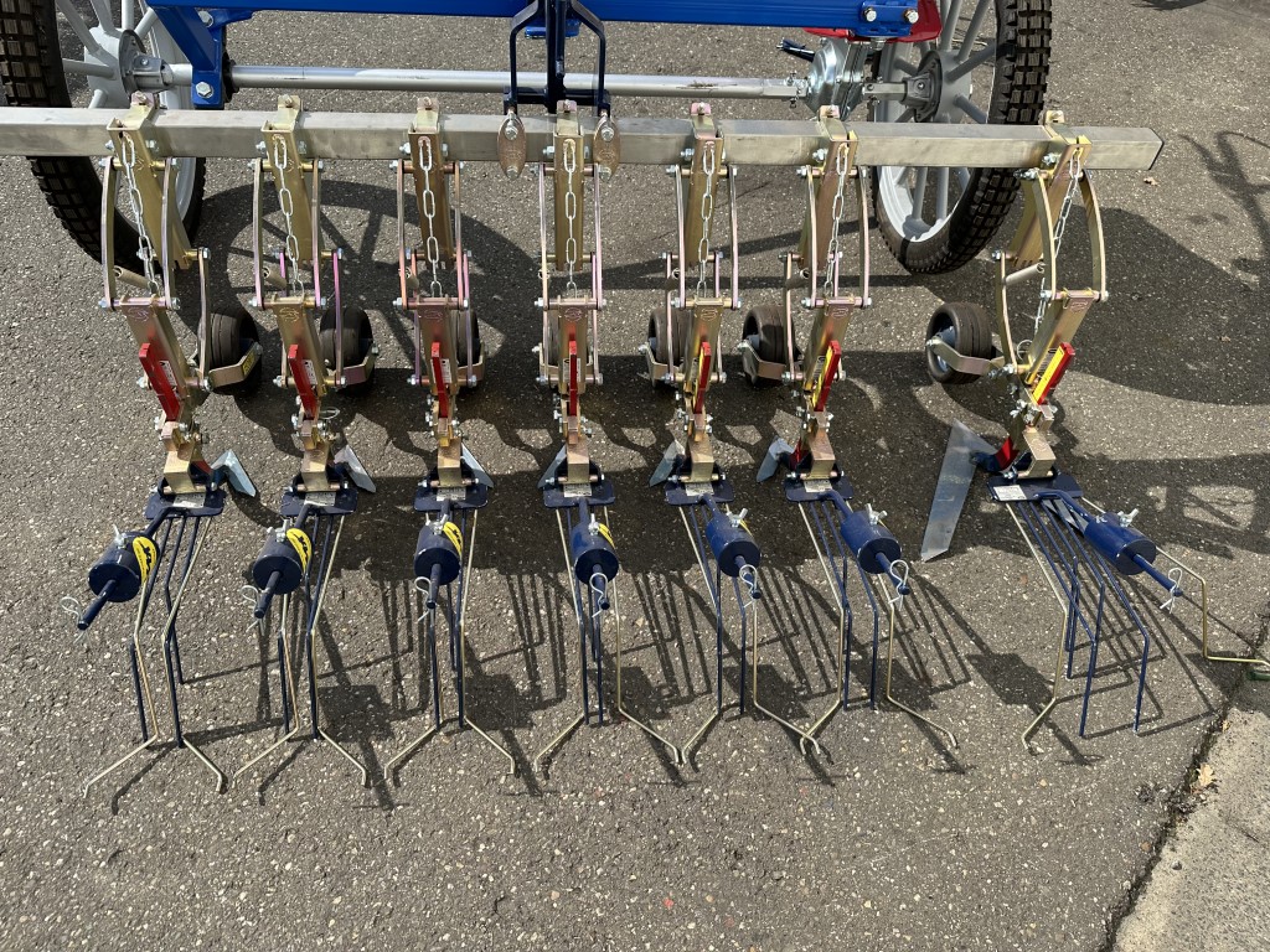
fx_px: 881
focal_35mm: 24
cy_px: 476
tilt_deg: -49.3
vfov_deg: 56.8
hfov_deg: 71.6
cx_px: 635
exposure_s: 1/2967
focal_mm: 6.86
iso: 80
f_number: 1.78
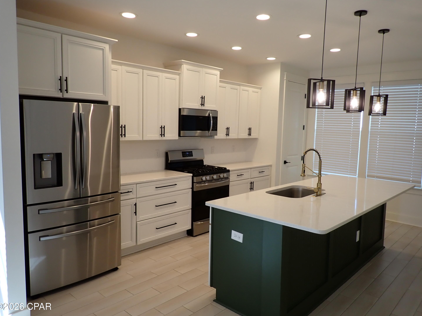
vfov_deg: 53.1
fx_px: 317
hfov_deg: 67.3
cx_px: 215
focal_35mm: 26
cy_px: 157
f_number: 2
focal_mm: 4.5
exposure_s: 1/125
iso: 160
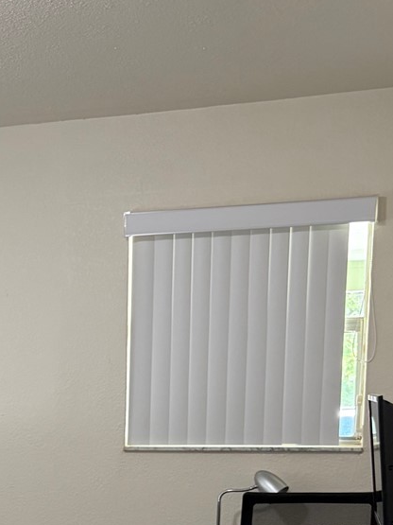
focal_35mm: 75
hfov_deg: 18.4
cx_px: -99
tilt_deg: -9.0
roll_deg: +0.3
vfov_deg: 24.4
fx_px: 1136
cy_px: 568
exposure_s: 1/60
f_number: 1.6
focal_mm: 5.96
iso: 160
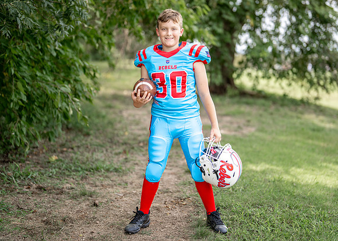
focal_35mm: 64
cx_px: 186
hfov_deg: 31.0
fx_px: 609
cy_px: 112
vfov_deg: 22.4
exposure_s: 1/2000
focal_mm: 50
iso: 100
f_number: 1.2
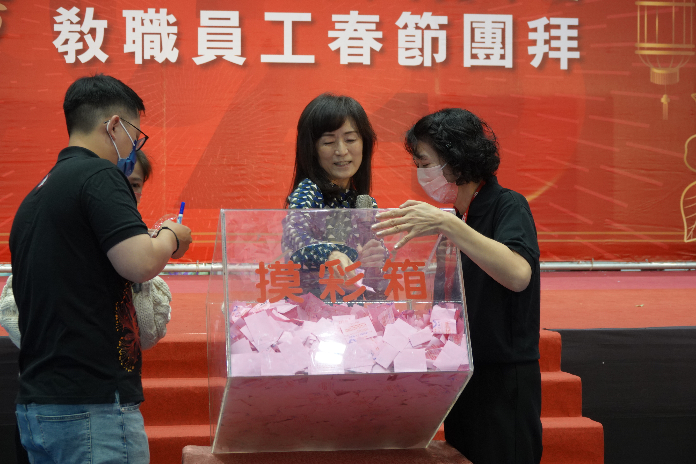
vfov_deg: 17.7
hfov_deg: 26.3
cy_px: 232
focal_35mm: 77
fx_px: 1489
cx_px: 348
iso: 400
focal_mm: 28.07
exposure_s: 1/80
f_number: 3.5
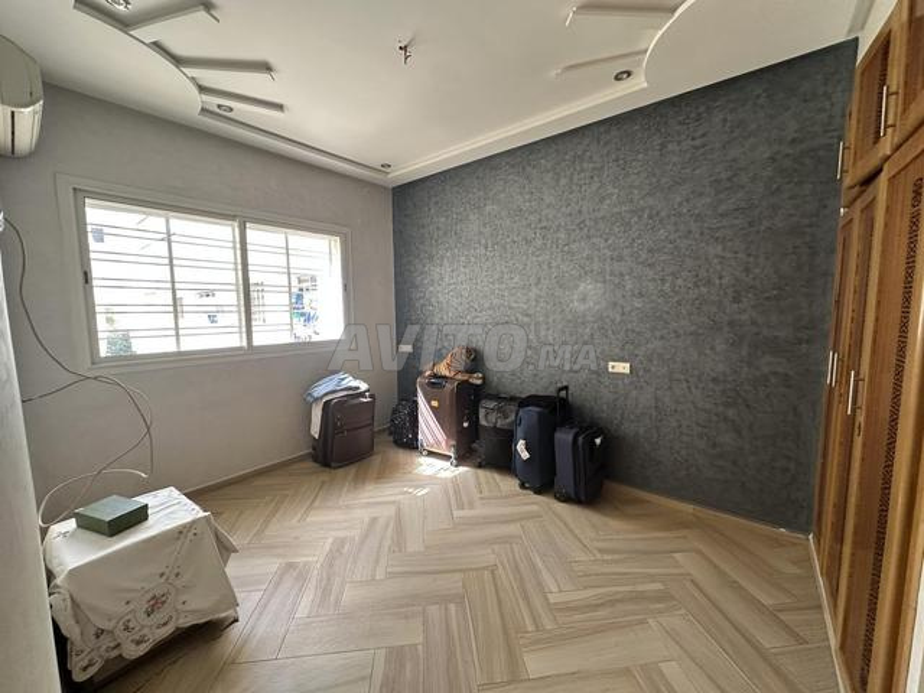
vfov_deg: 85.7
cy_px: 346
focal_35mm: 14
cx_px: 462
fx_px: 374
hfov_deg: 102.1
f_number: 2.2
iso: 160
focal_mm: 2.22
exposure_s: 1/99
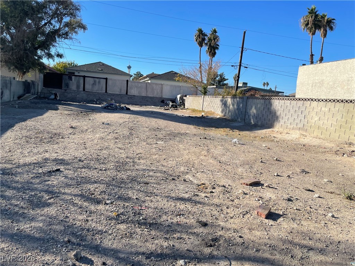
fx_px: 267
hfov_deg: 67.3
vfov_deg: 53.1
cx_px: 178
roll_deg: -1.9
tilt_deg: -8.4
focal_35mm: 26
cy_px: 133
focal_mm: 4.2
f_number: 1.6
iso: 32
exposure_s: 1/3300
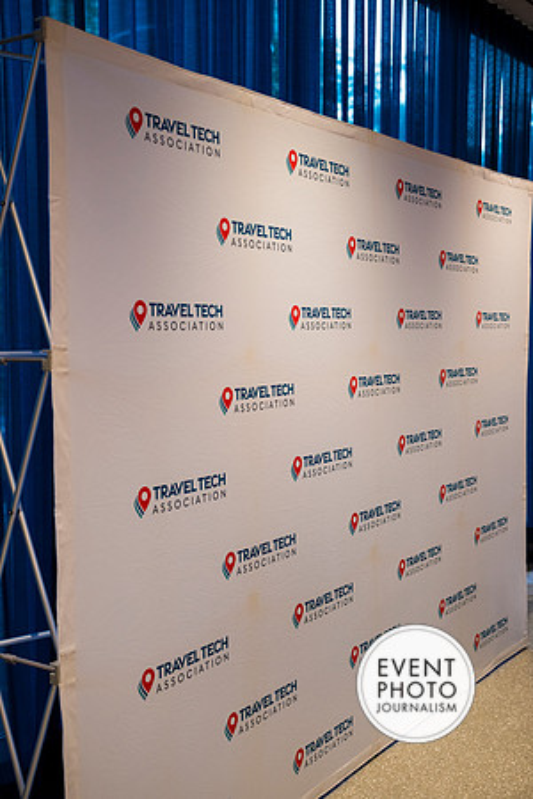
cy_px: 400
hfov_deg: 32.6
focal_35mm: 41
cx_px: 266
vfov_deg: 47.4
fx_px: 910
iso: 800
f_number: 3.2
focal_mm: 41
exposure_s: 1/200
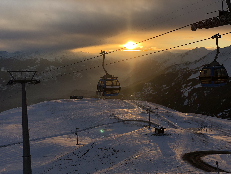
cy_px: 87
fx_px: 347
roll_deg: +1.1
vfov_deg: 28.0
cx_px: 116
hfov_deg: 36.8
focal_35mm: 52
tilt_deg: -4.9
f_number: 2.4
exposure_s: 1/1548
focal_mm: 6
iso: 16
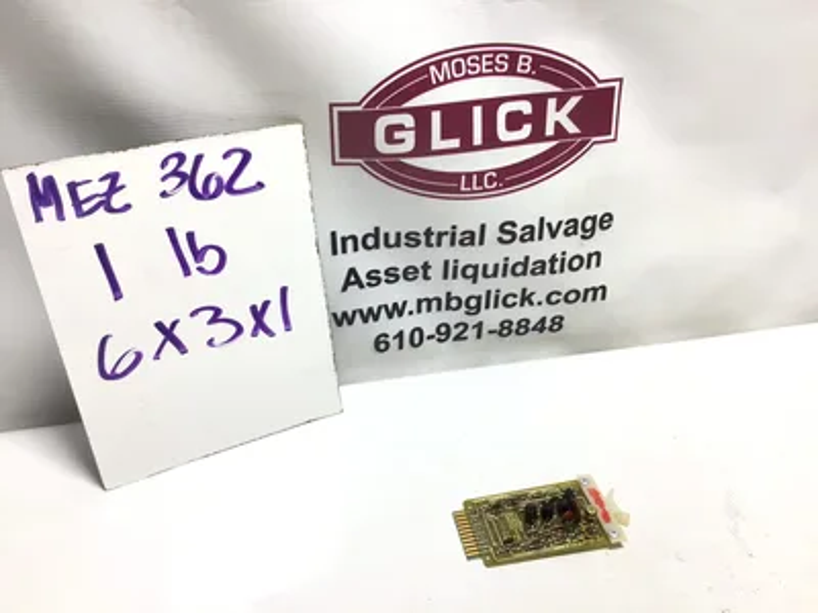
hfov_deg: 58.4
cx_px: 409
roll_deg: -0.4
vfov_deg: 45.4
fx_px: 733
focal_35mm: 31
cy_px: 306
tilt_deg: -32.2
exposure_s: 1/138
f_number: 2.4
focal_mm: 3.3
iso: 25
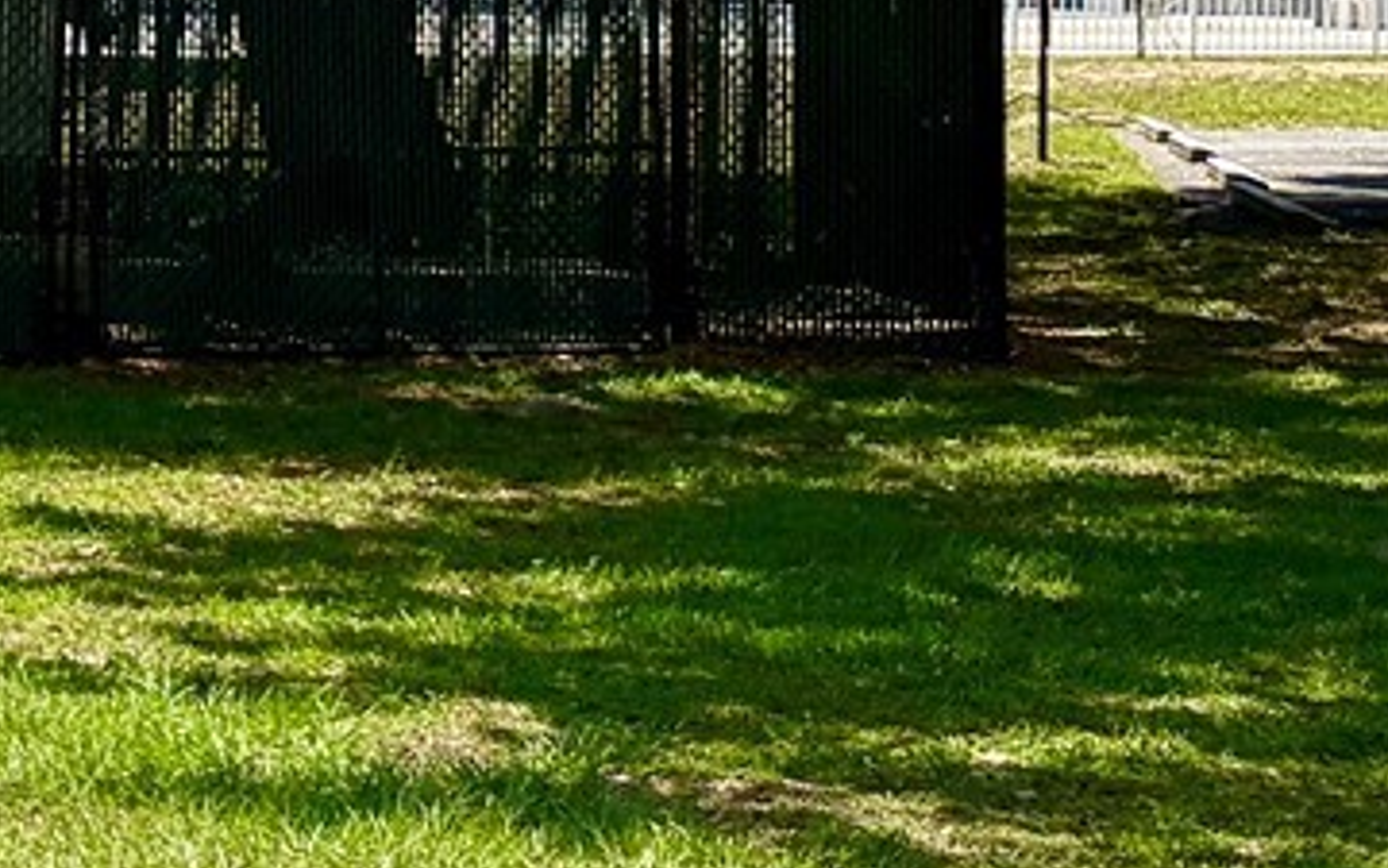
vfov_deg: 11.4
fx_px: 4275
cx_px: -1188
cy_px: -54
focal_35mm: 113
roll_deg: +0.3
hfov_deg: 15.5
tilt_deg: +1.9
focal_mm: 6.76
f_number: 1.78
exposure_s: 1/3953
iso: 100
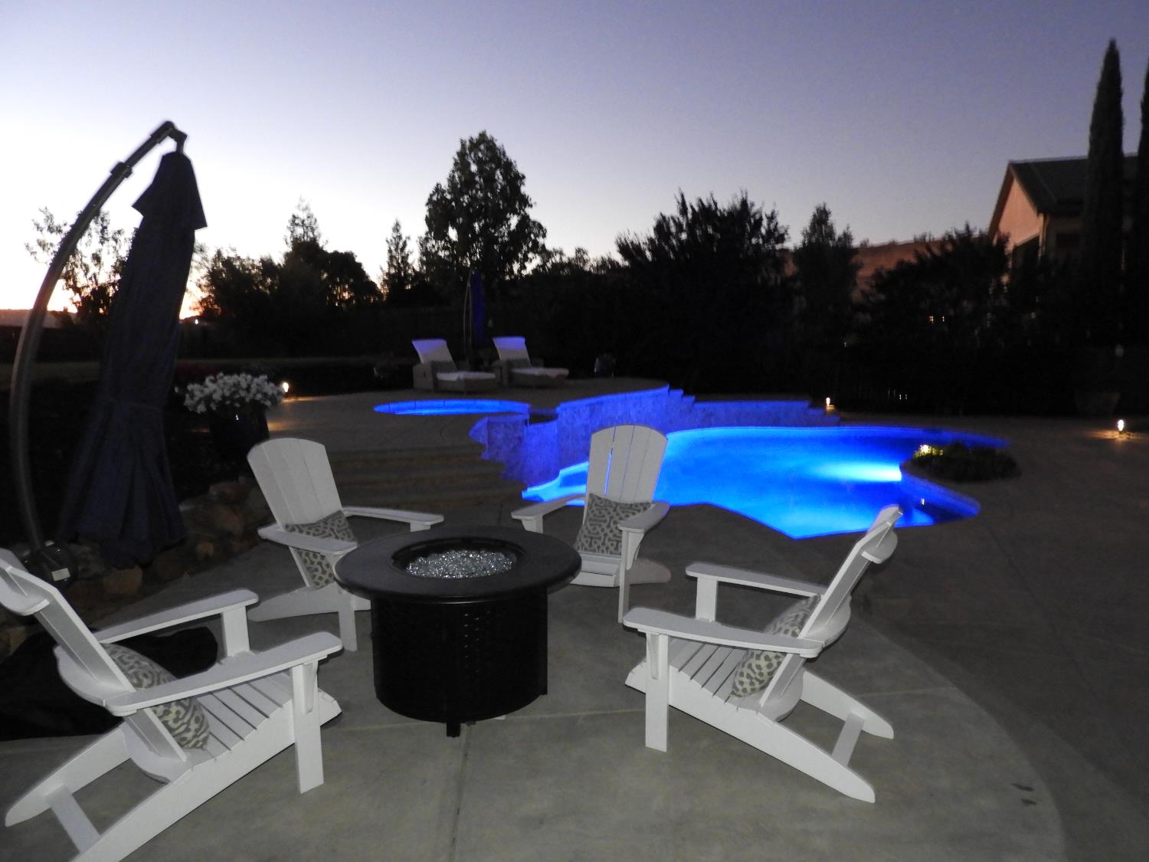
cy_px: 431
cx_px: 574
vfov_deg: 56.8
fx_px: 797
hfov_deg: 71.6
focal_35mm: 24
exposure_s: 1
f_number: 3.3
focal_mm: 4.3
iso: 800
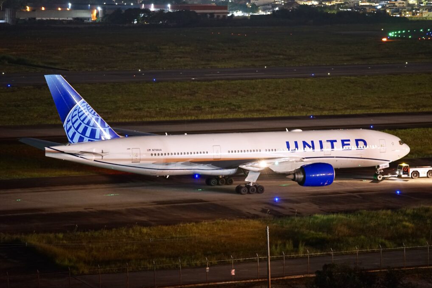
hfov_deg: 16.9
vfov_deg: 11.3
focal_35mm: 121
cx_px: 217
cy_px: 144
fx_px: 1452
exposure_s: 1/3
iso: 2000
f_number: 2.8
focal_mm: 120
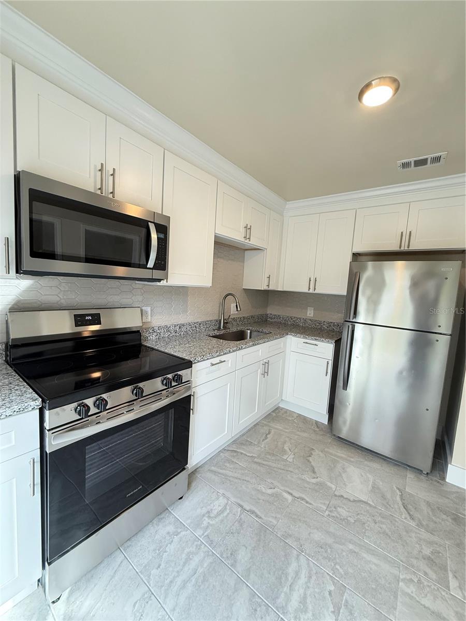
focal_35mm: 14
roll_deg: -4.9
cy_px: 310
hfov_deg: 85.7
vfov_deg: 102.1
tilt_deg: -4.5
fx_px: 251
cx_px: 233
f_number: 2.2
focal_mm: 2.22
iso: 250
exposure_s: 1/99
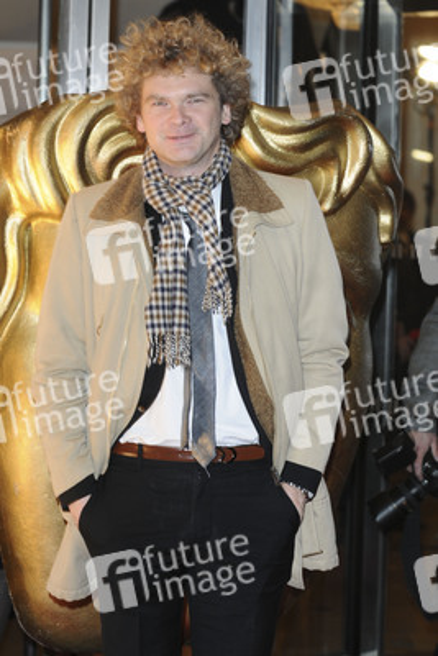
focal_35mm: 138
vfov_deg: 14.9
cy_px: 328
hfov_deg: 9.9
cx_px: 219
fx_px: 2516
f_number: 4.5
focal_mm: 92
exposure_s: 1/160
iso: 640
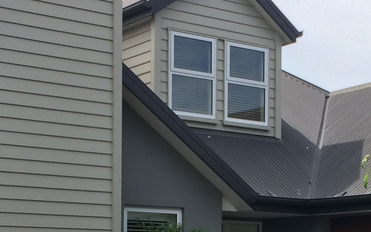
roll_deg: +0.4
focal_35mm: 93
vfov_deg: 13.6
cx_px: 238
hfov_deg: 22.3
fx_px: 940
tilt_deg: -0.2
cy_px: 286
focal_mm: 4.15
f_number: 2.2
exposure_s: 1/1786
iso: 32
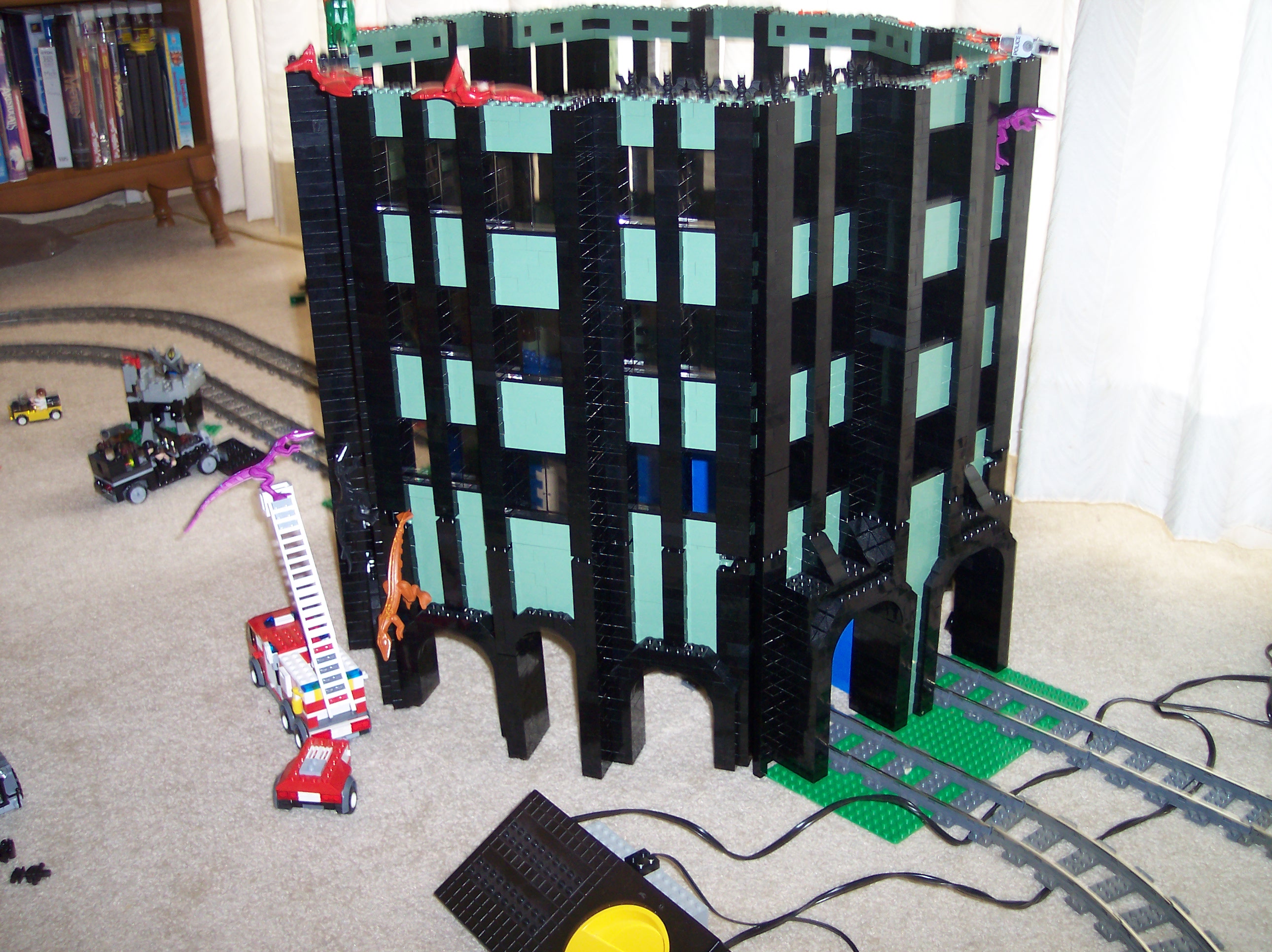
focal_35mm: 38
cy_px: 476
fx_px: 1396
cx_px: 636
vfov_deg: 37.7
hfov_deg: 49.0
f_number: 2.8
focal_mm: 8
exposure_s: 1/30
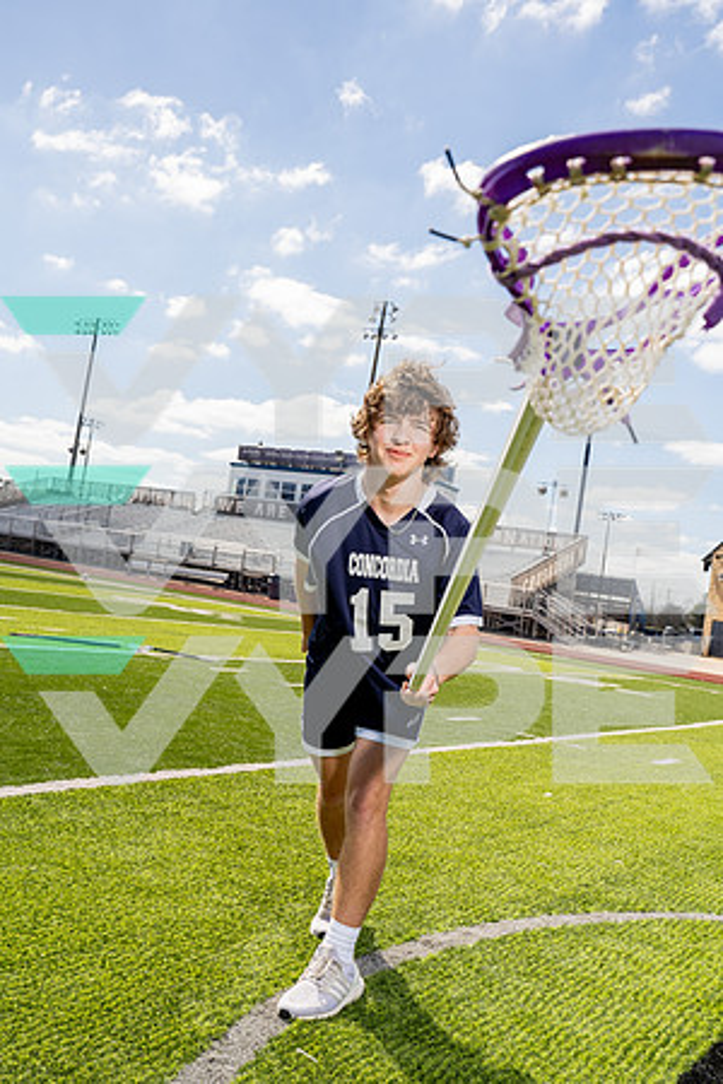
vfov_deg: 54.4
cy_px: 542
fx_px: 1054
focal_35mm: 35
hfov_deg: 37.9
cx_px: 362
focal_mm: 35
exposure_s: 1/250
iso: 100
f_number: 8
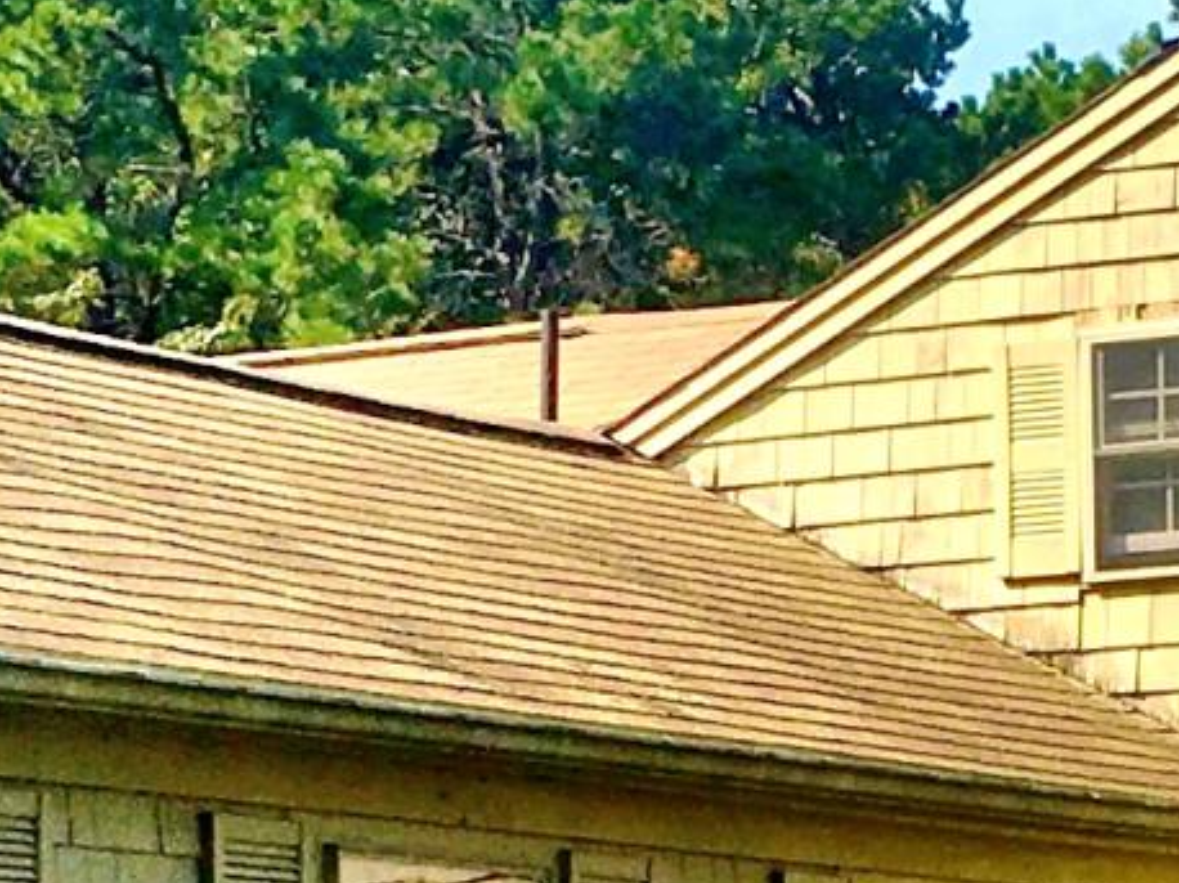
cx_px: 600
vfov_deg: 7.8
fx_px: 6468
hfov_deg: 10.4
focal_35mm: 190
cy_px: 747
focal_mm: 4.15
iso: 25
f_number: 2.8
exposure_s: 1/1374
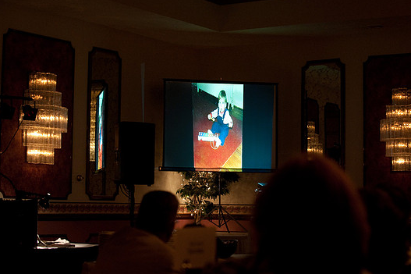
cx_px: 217
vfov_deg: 17.7
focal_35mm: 77
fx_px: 879
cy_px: 135
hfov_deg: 26.3
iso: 2000
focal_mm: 70
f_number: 4.5
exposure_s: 1/50
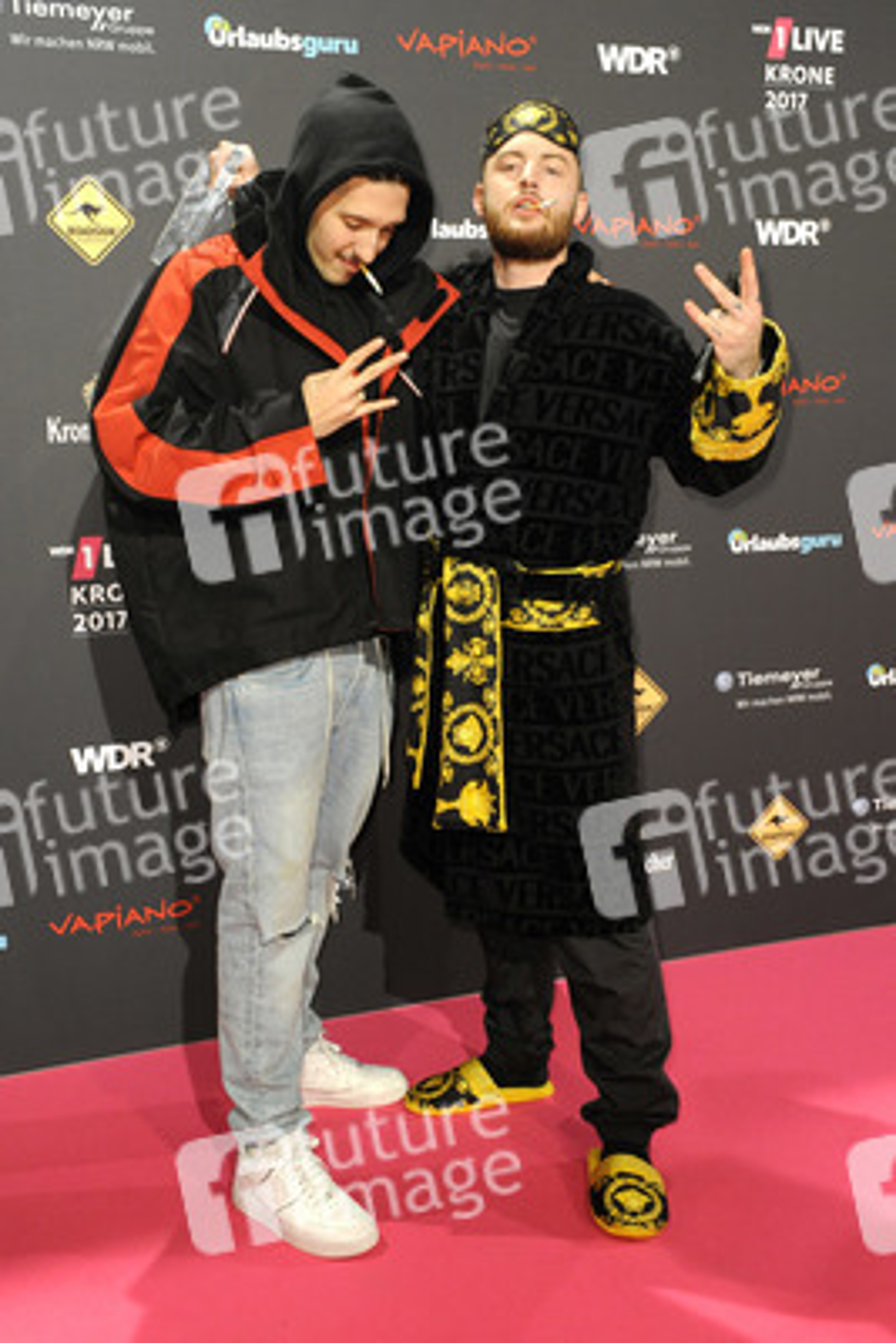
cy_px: 672
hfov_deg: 33.4
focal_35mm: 40
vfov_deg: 48.4
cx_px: 448
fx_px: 1492
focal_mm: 40
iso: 2500
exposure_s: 1/160
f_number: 7.1
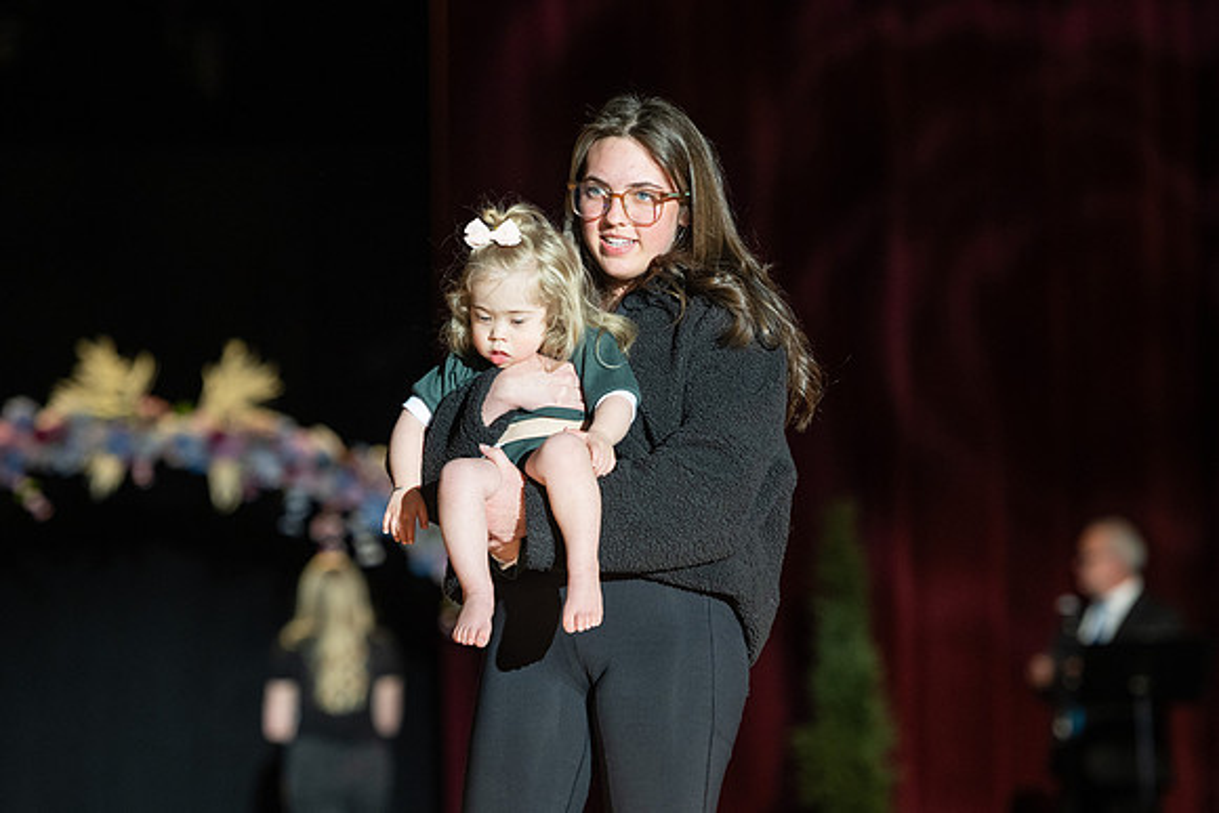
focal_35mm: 174
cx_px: 611
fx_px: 5902
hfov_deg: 11.8
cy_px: 523
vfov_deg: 7.9
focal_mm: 135
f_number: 2.8
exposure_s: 1/800
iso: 800
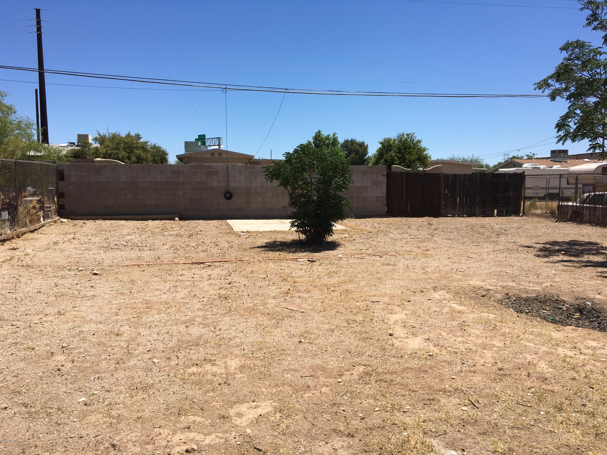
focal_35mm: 29
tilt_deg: -3.4
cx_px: 304
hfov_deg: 61.7
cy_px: 228
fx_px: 509
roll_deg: +0.2
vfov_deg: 48.2
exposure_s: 1/2198
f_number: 2.2
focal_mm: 4.15
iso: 25
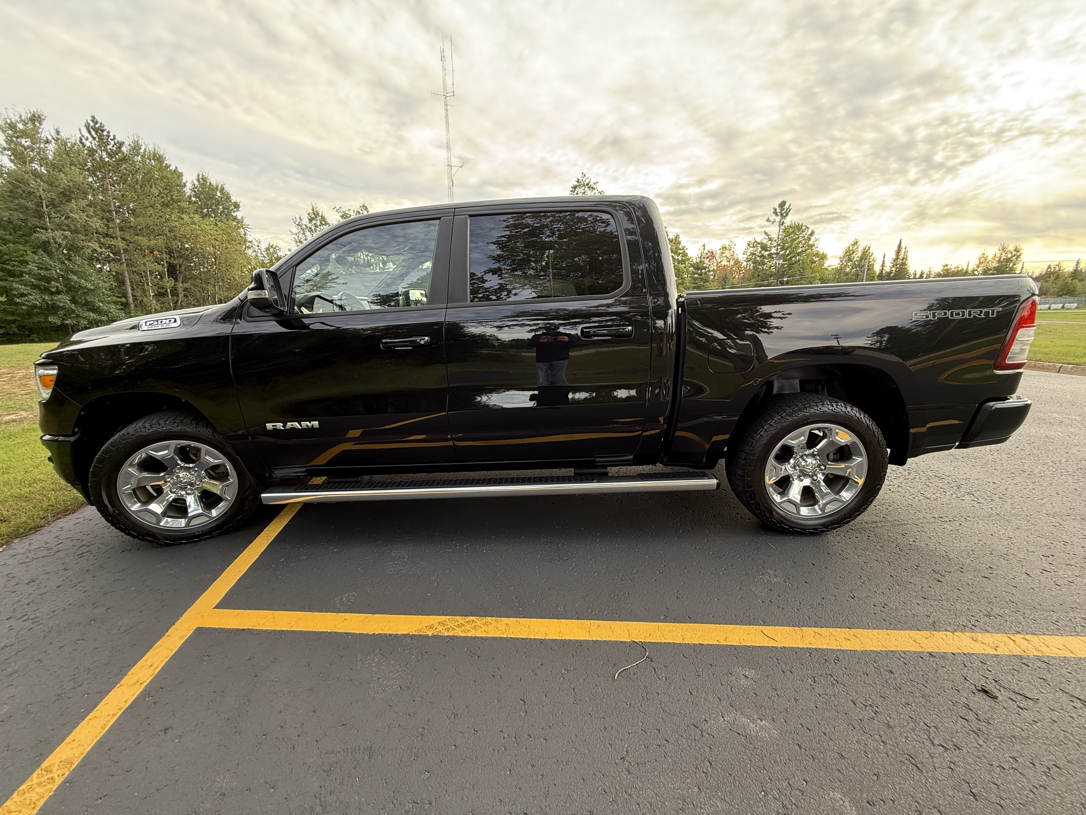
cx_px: 543
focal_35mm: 14
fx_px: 439
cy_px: 408
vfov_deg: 85.7
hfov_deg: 102.1
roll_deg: +0.9
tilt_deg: -12.5
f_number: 2.2
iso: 100
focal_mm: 2.22
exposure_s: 1/99
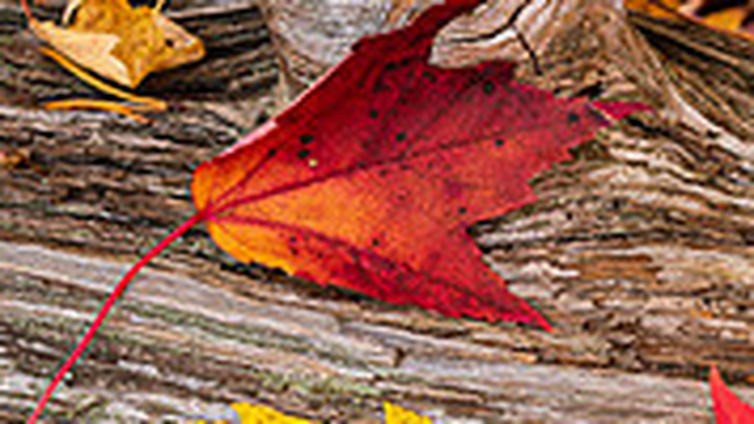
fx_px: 6496
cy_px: 706
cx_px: 733
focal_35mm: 325
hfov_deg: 6.6
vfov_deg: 3.7
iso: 100
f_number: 10
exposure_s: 1/8
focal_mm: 95
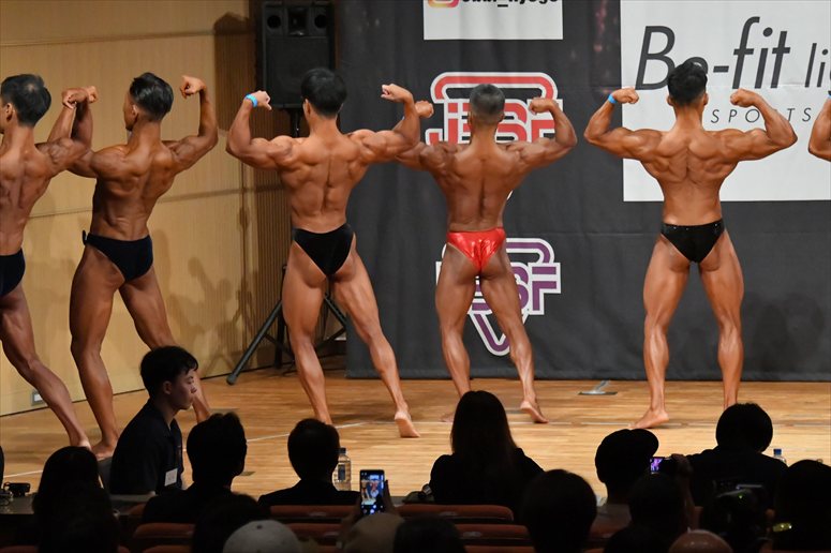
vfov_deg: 6.8
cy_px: 276
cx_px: 416
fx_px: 4661
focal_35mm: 202
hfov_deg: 10.2
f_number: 5.6
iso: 10000
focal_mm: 135
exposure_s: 1/400
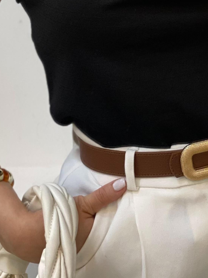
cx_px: 147
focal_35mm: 142
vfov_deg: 13.5
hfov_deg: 10.4
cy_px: -66
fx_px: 1138
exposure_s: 1/100
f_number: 2
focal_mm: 6
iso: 100
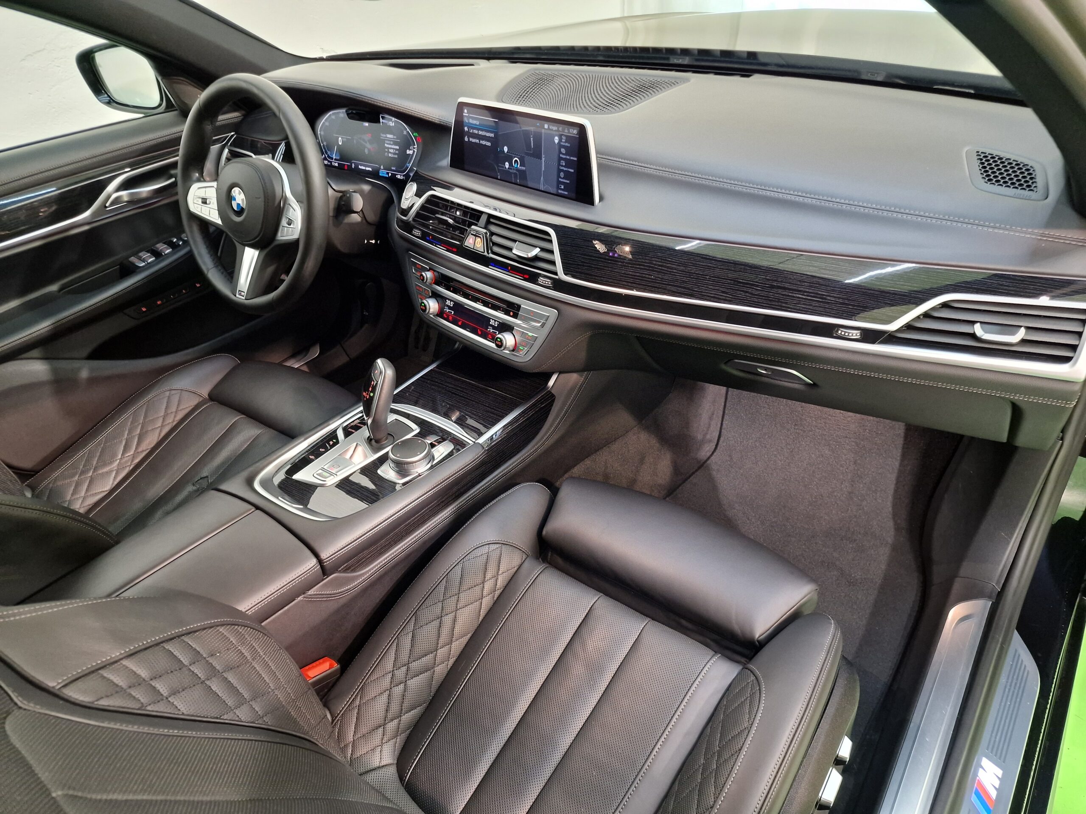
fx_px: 722
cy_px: 407
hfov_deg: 73.9
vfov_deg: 58.9
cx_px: 543
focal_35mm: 23
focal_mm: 6.4
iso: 500
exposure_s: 1/33
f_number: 1.8
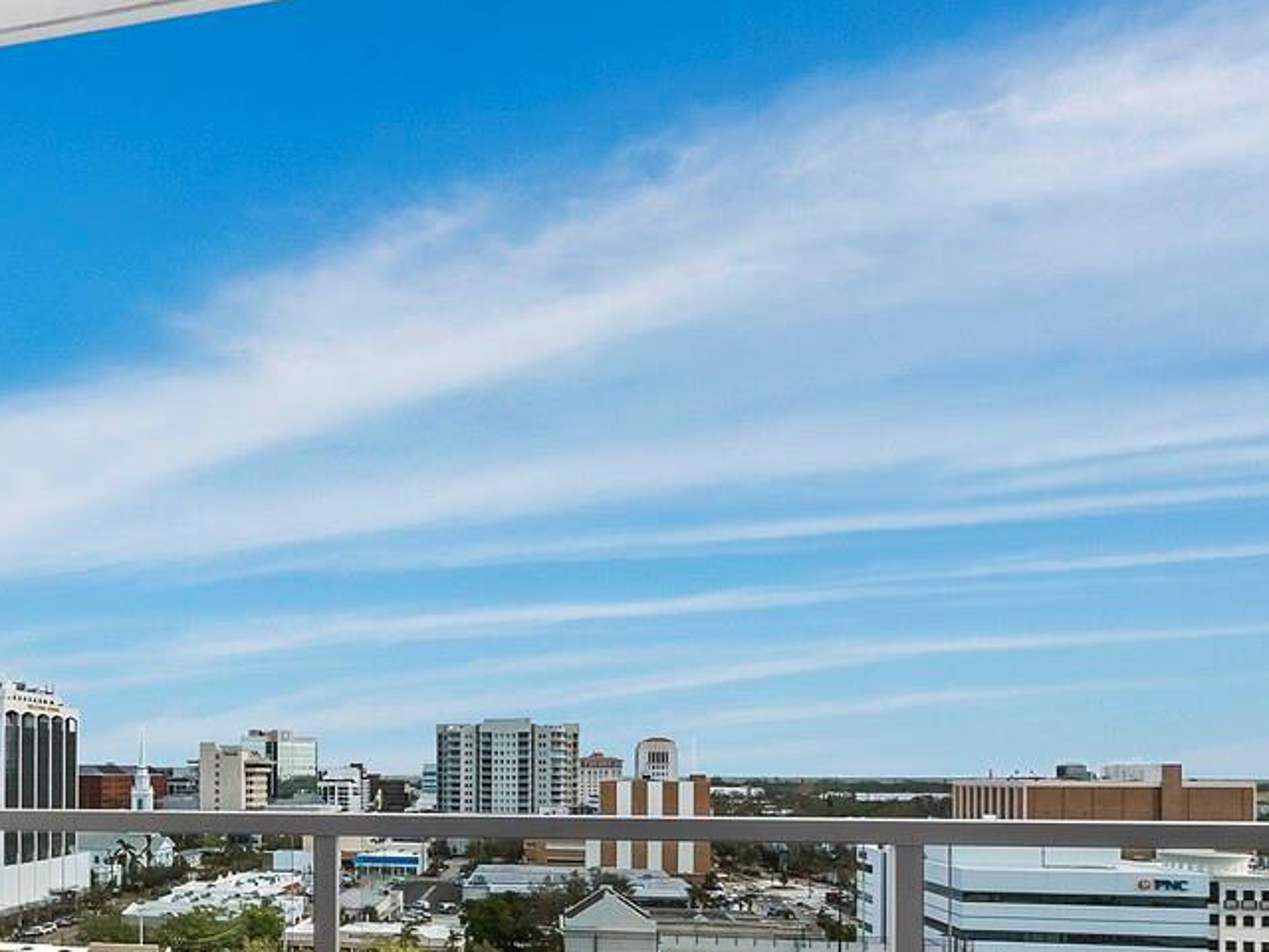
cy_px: 773
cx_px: 150
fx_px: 1283
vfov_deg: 39.0
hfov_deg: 47.8
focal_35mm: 35
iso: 400
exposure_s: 1/100
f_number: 11
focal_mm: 7
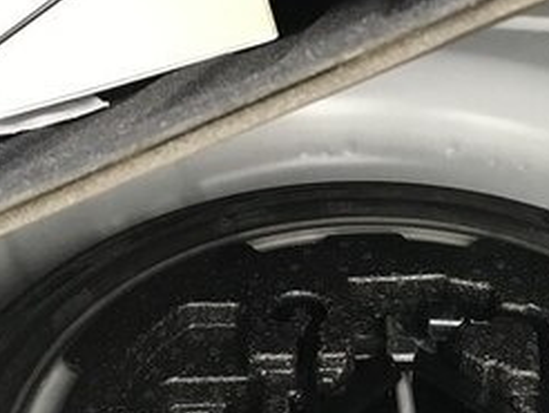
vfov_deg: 18.8
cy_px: 472
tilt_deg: -51.0
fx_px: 1191
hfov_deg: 25.5
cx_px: 442
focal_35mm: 75
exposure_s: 1/25
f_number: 1.8
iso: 40
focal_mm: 3.99
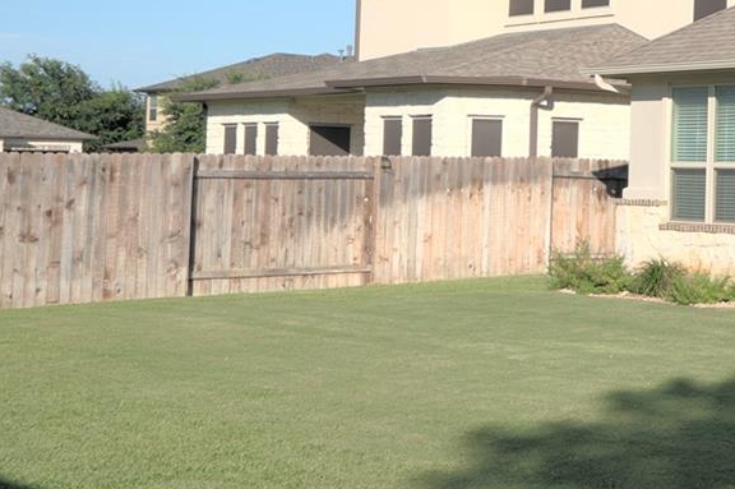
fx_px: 1306
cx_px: 1265
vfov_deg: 21.0
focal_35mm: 64
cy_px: 125
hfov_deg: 22.0
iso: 100
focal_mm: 18
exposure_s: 1/20
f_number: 8
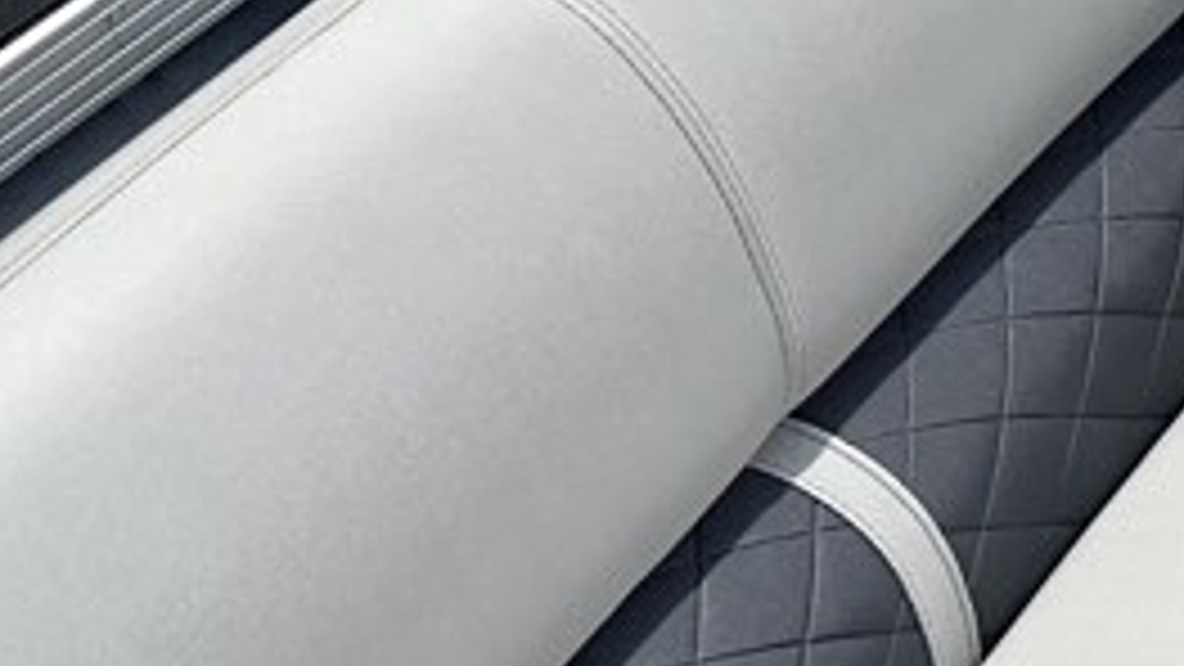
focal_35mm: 149
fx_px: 4678
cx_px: 3219
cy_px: 182
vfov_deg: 8.1
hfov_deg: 11.0
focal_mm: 6.86
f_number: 1.78
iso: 80
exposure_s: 1/4545
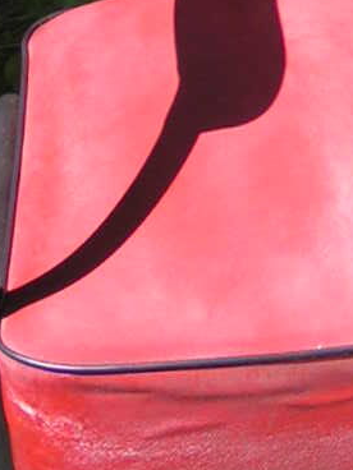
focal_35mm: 165
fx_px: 2243
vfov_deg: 11.9
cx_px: 443
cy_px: 33
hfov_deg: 8.9
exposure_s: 1/500
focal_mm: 5.8
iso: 50
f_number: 2.8
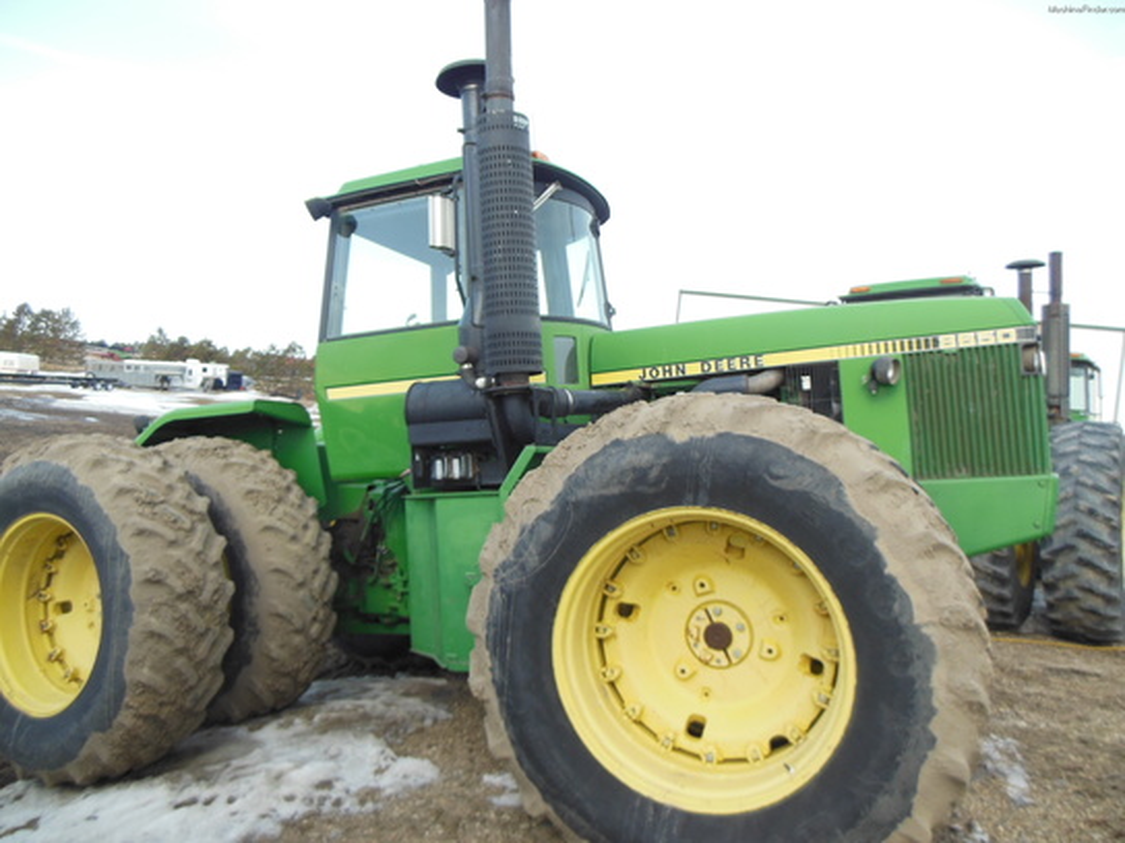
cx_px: 562
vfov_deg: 54.9
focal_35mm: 25
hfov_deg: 69.4
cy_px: 422
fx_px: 812
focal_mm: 4.5
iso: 125
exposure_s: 1/320
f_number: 3.2
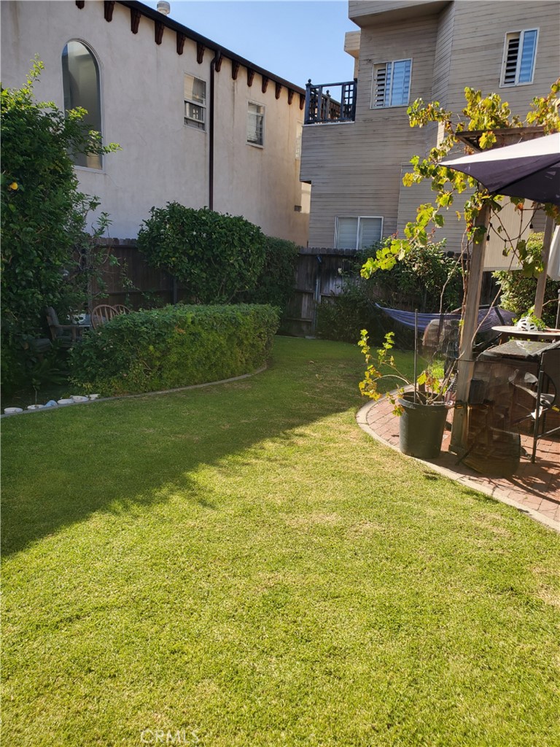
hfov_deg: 53.1
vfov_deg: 67.3
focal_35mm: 26
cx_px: 280
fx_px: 561
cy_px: 374
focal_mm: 4.3
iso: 50
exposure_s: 1/909
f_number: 2.4
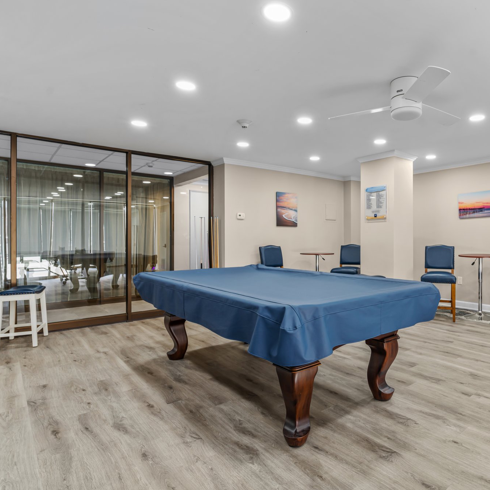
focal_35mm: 23
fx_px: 363
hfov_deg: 65.8
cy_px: 243
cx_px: 336
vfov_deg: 68.1
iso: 400
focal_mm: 17.5
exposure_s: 1/4
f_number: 8
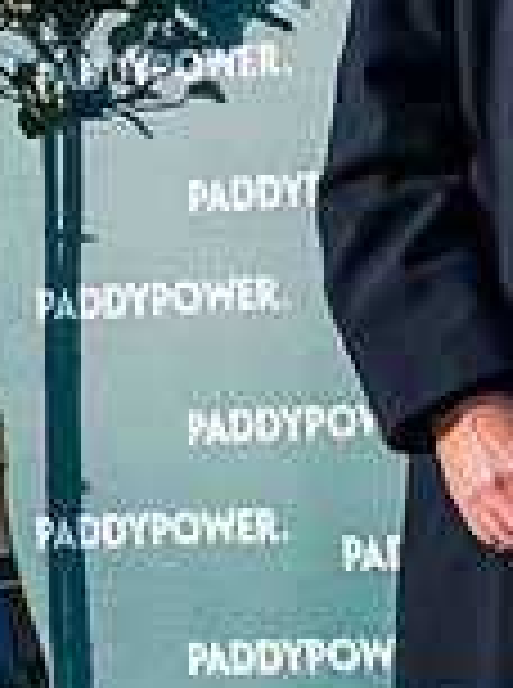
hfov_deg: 8.1
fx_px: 3334
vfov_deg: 11.7
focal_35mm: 168
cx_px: 1206
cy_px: 0
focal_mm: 46
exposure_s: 1/2500
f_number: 4
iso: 500
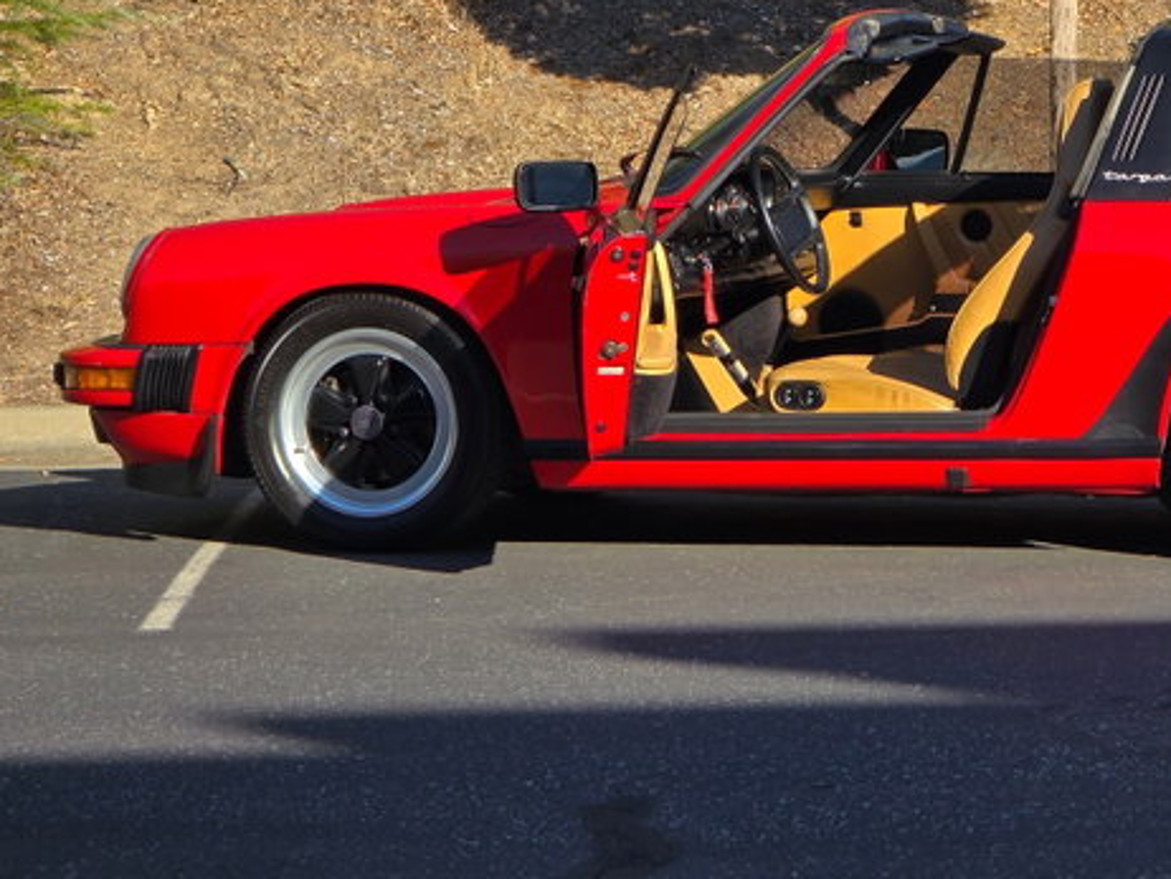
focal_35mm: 191
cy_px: 291
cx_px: 953
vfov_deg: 7.8
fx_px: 6465
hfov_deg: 10.3
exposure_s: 1/907
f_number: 3.4
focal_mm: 18.6
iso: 64
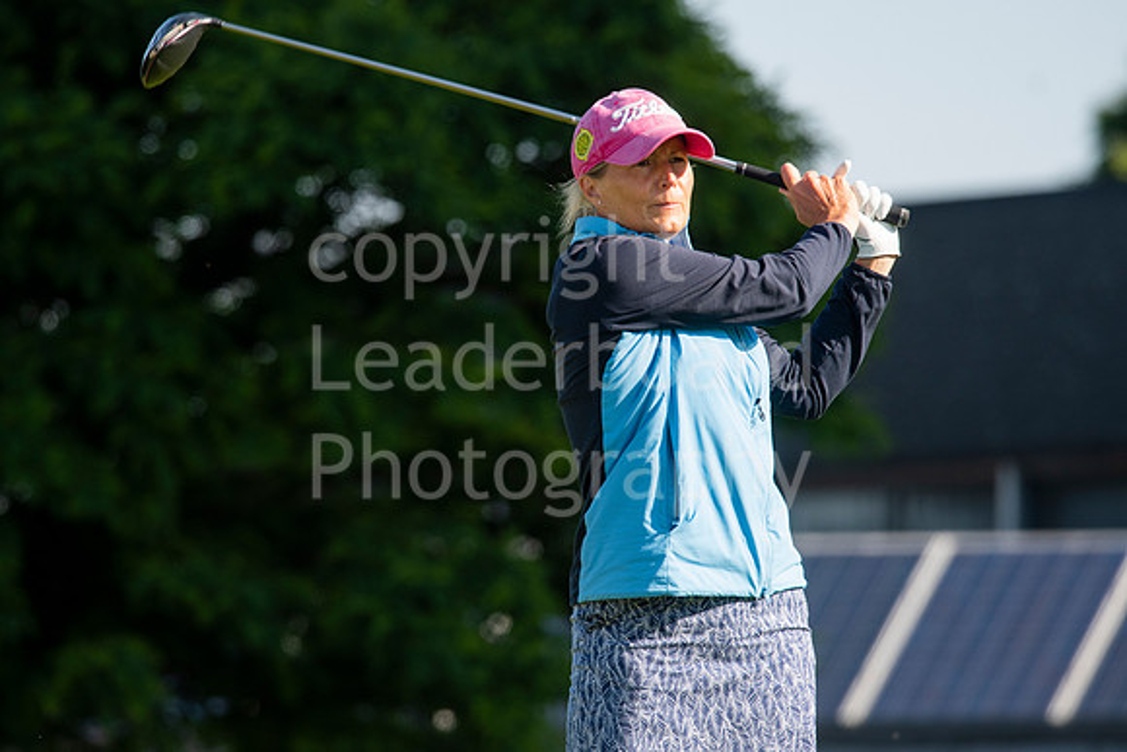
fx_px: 14090
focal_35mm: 450
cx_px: 564
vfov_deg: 3.1
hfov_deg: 4.6
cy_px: 376
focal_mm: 300
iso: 250
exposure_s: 1/1000
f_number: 5
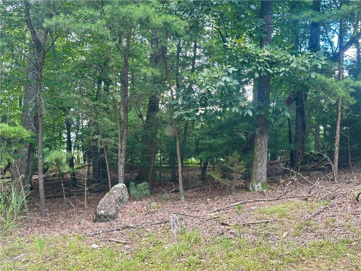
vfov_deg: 30.3
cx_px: 180
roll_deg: -3.0
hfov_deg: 39.7
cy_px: 136
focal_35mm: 48
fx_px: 501
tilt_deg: +6.1
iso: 80
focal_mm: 6.86
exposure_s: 1/108
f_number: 1.78
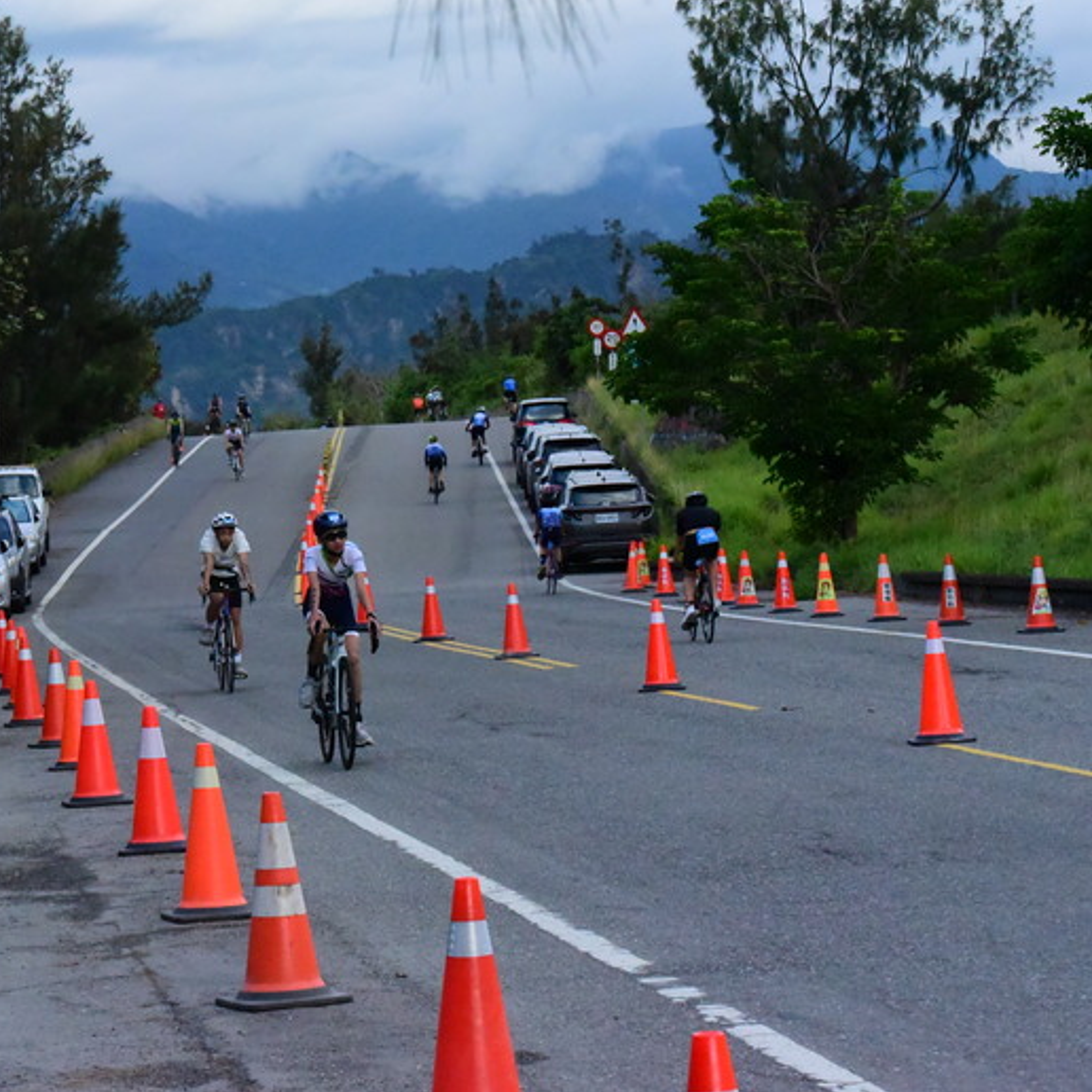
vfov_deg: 12.1
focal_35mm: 144
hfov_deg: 12.1
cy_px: 545
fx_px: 5139
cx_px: 328
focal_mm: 112
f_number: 16
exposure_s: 1/4000
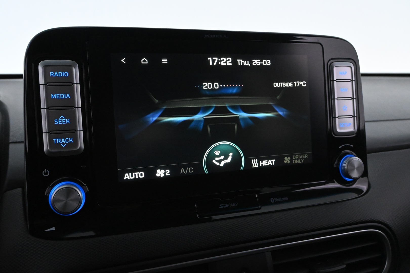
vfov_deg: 41.7
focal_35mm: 32
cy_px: 136
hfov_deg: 59.5
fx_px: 359
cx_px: 205
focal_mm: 21
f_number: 5.6
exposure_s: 1/80
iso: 6400
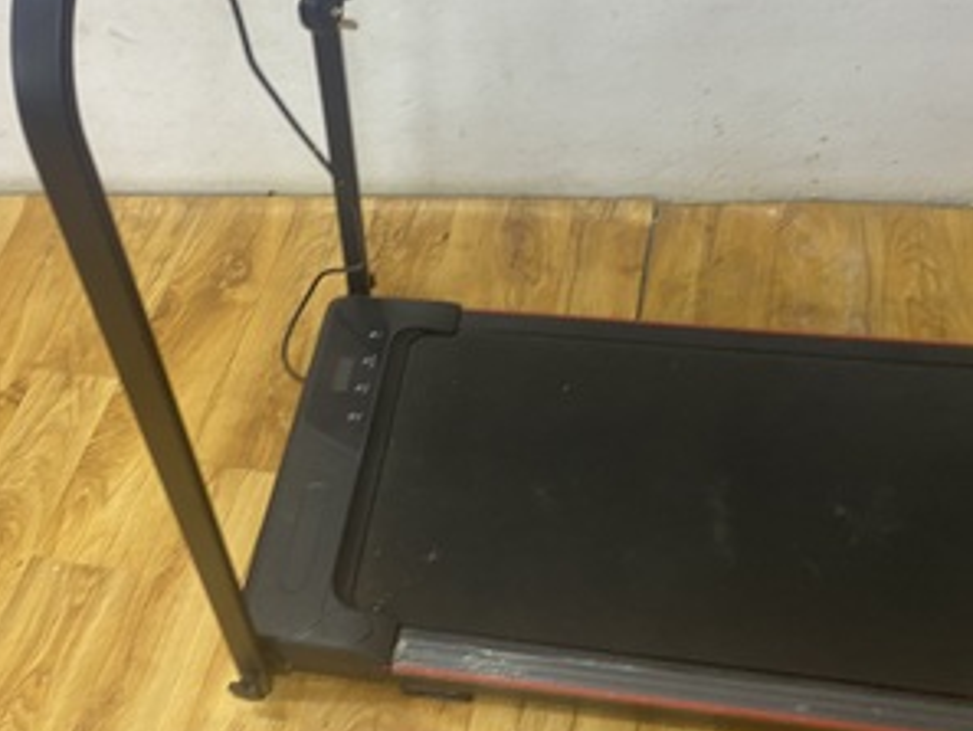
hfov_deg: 46.8
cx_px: 467
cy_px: 208
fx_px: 1125
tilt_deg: -46.4
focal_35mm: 40
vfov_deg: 35.4
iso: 200
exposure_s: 1/60
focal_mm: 4.25
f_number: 1.8
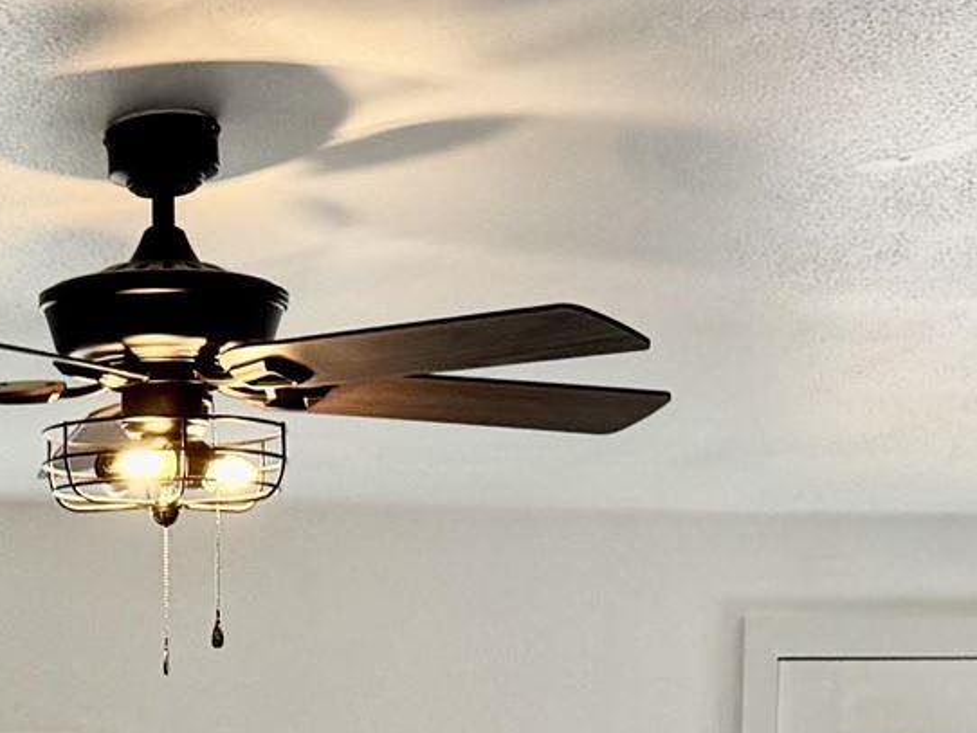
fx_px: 3840
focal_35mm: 136
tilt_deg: -11.6
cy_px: 1498
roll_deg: -0.5
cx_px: 115
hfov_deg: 14.4
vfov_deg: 10.1
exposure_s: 1/149
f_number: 1.78
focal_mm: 6.76
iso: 80
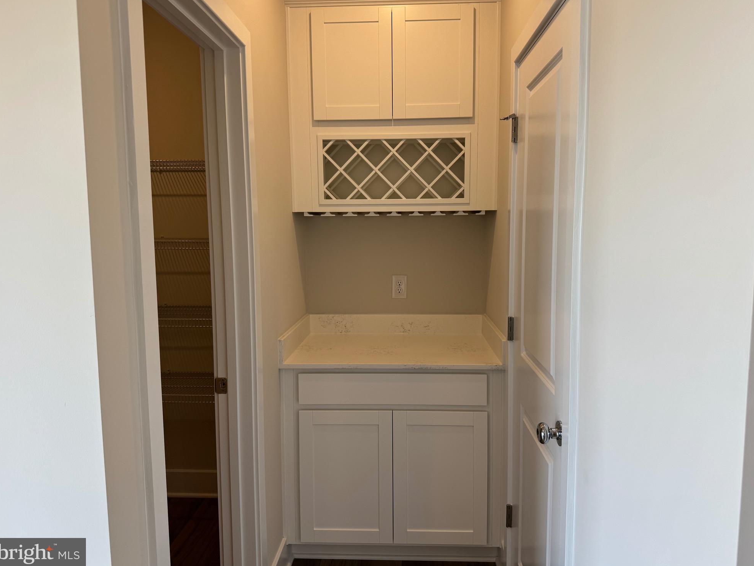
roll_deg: -0.1
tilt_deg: -6.6
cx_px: 383
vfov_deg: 54.9
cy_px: 275
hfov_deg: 69.4
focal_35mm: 25
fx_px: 545
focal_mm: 6.76
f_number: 1.78
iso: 64
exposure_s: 1/120
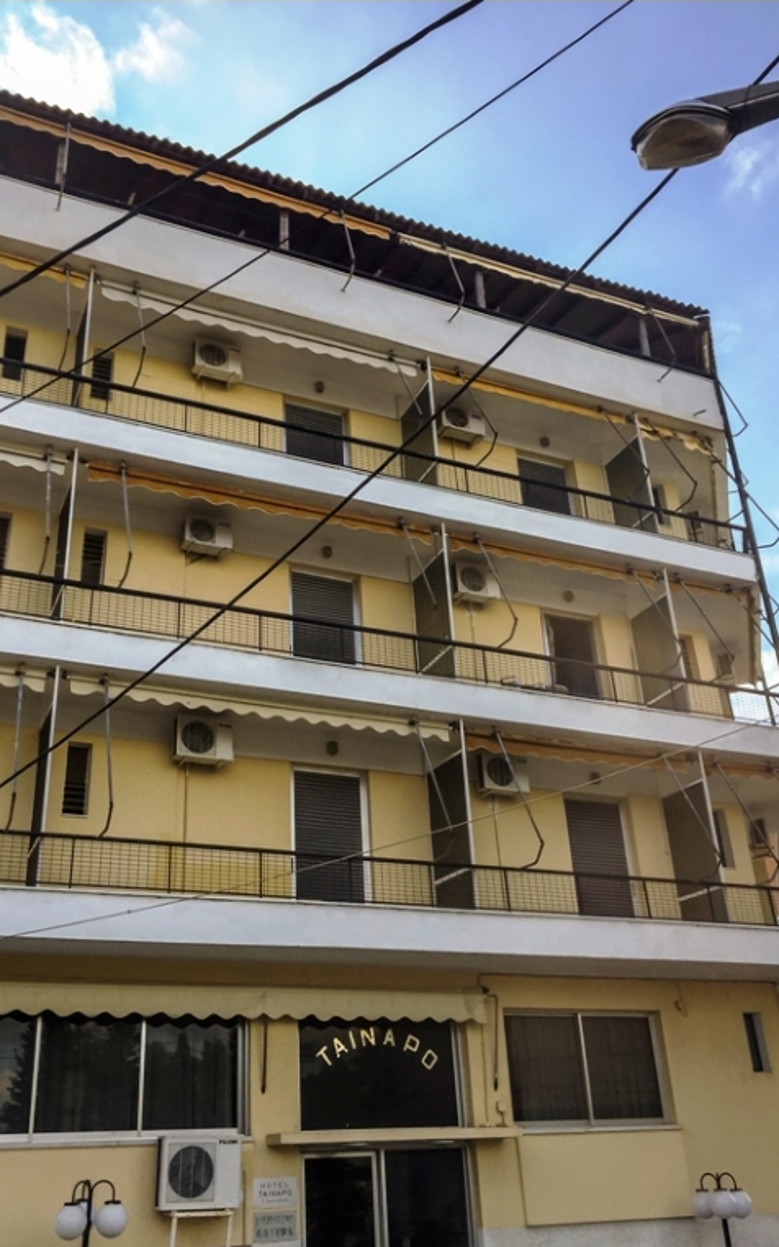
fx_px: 1053
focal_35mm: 31
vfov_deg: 61.2
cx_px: 344
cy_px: 627
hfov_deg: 40.5
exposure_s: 1/1300
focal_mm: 4.15
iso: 32
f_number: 2.2
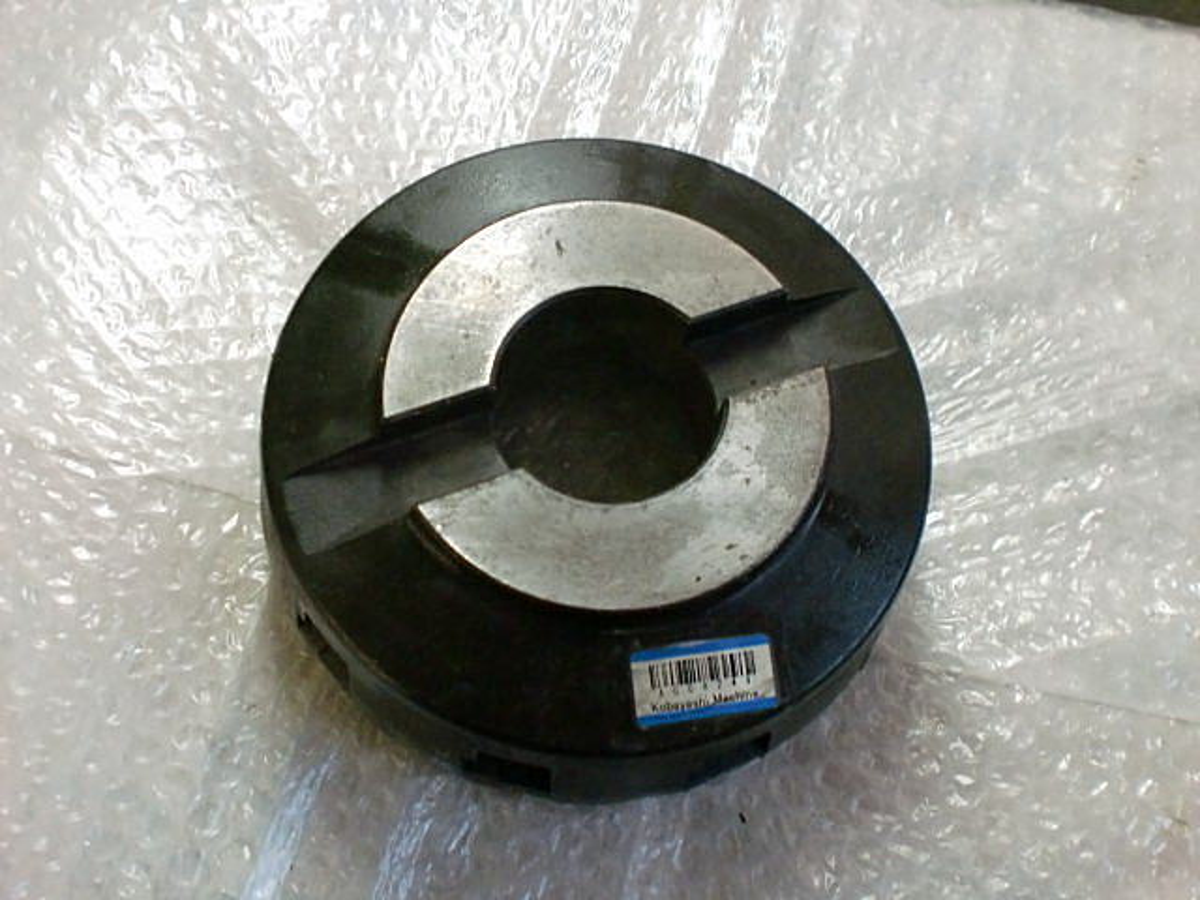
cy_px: 450
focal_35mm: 35
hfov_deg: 52.6
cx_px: 600
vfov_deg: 40.7
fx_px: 1213
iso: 400
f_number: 3.1
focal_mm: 6.3
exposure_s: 1/60
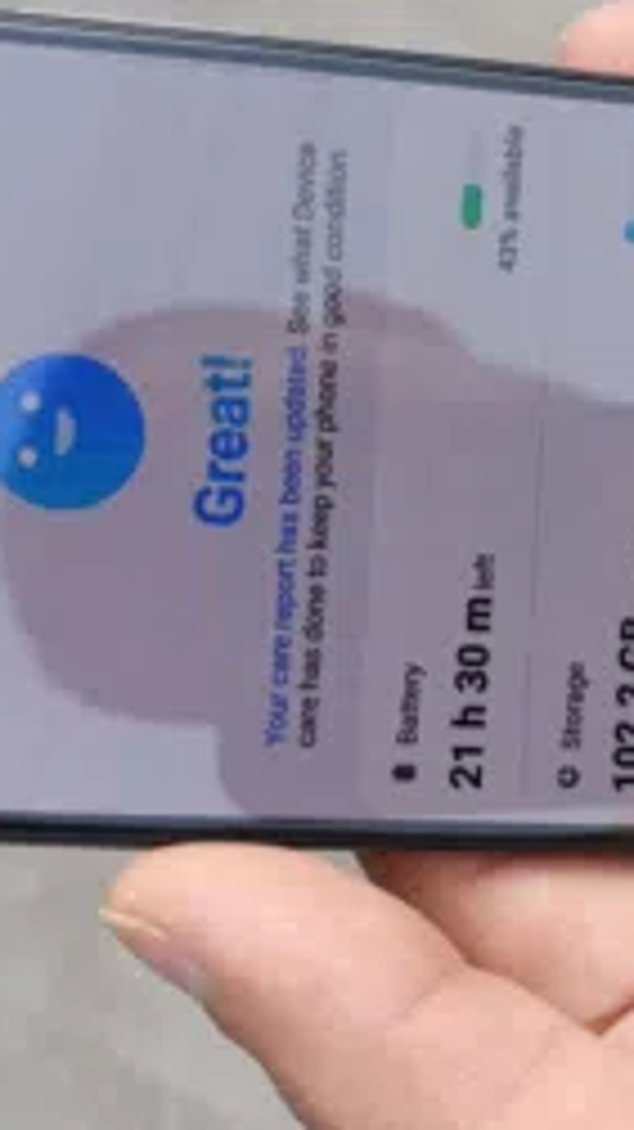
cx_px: 549
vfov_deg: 50.4
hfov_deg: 28.7
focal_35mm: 40
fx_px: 1197
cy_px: 518
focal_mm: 4.11
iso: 71
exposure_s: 1/66.7
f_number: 1.6
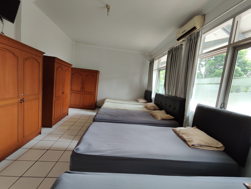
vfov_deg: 78.2
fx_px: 116
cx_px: 126
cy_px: 94
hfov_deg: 94.5
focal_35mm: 16
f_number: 2.2
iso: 53
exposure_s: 1/50
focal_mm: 1.65
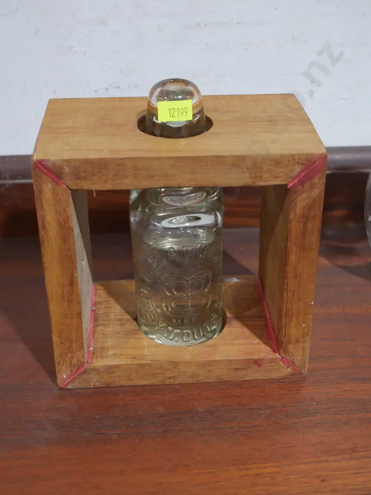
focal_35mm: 49
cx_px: 184
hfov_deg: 29.7
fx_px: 700
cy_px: 248
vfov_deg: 38.9
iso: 1000
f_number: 5.2
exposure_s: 1/60
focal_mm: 24
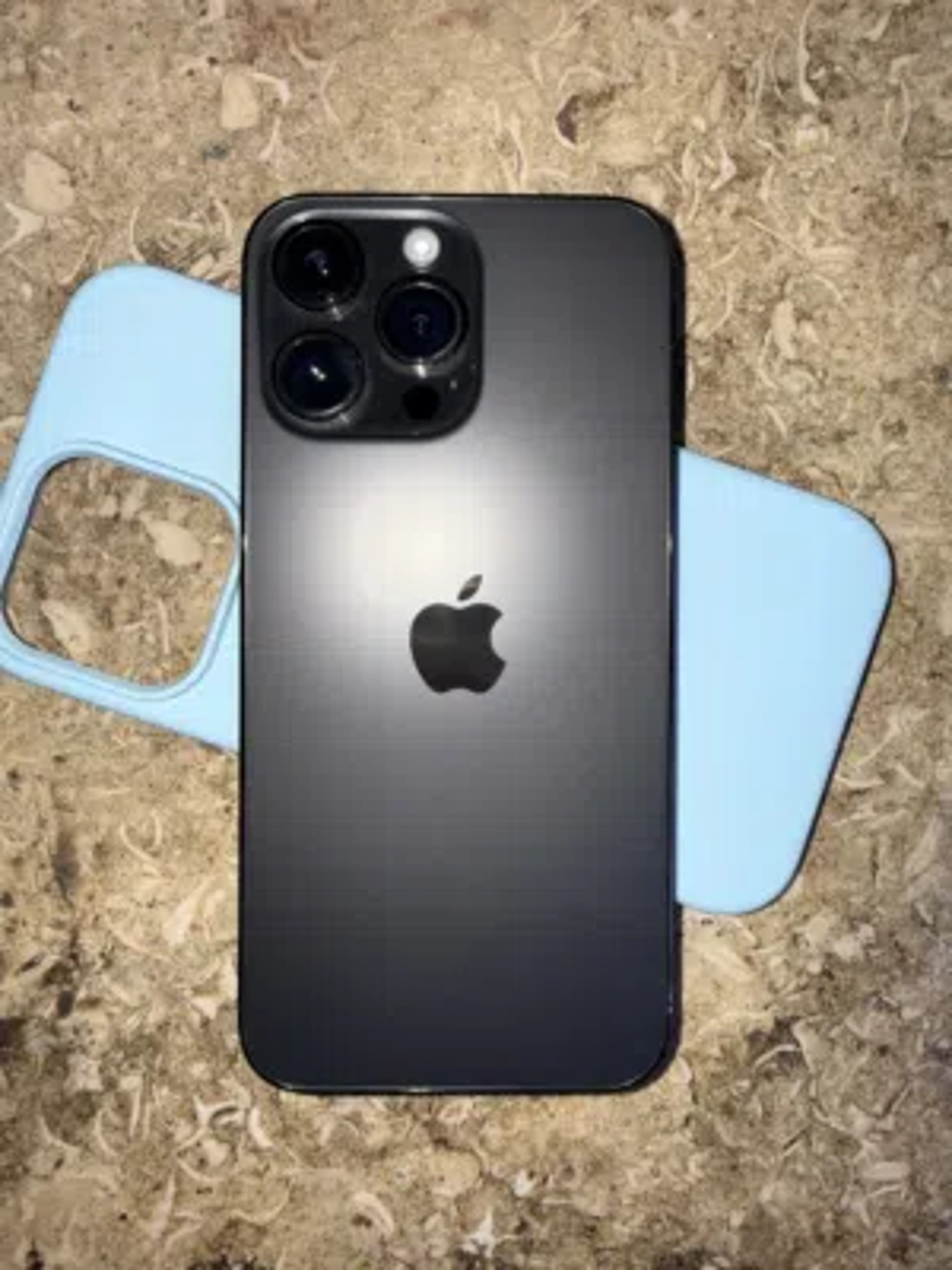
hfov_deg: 56.8
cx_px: 476
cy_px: 635
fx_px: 880
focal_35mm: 24
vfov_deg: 71.6
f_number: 2.2
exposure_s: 1/122
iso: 32
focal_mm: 2.22
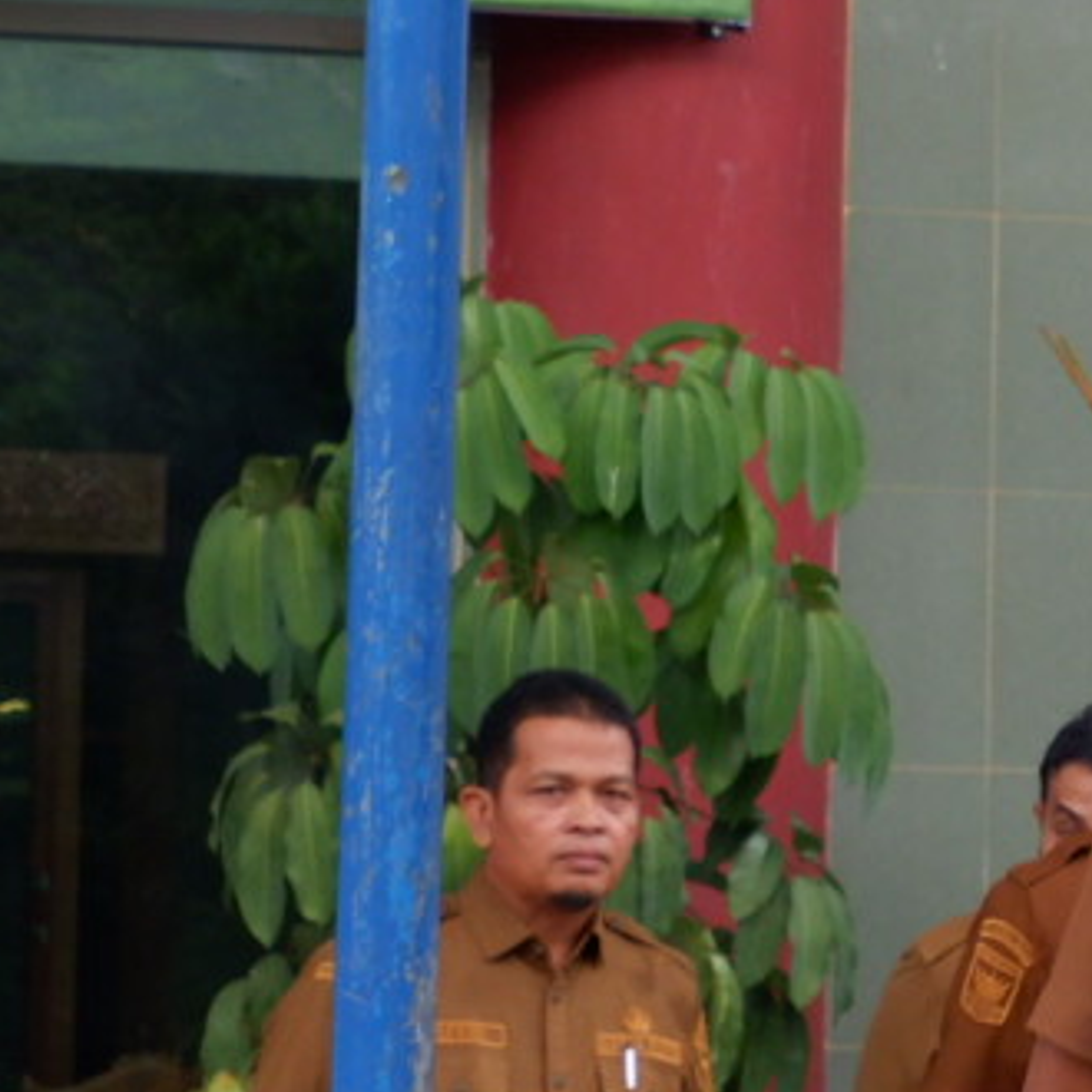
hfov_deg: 5.6
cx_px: 1876
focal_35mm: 311
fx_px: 11100
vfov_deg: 5.6
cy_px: -513
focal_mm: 45
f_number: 5.6
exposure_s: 1/140
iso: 640
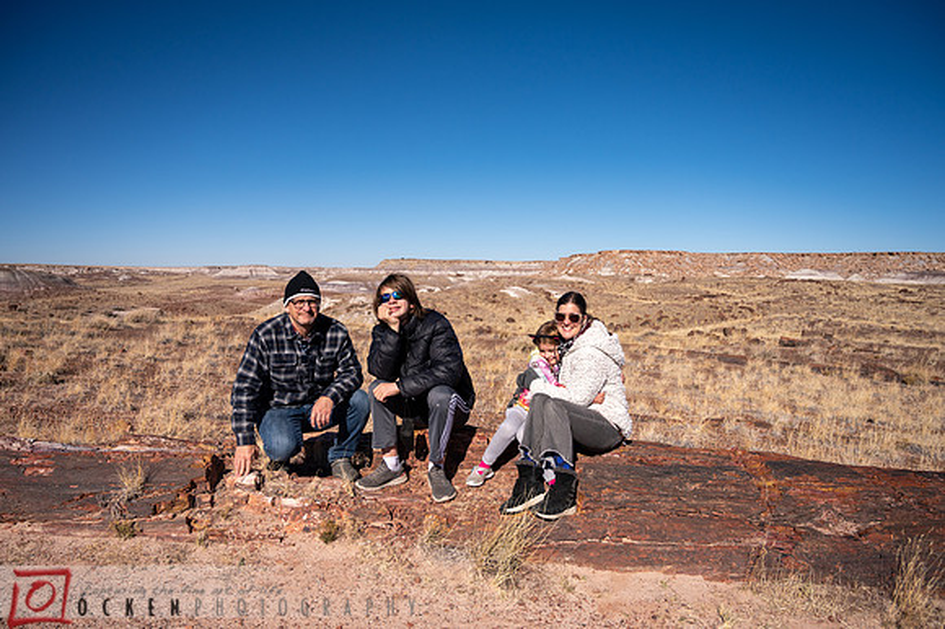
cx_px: 465
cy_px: 315
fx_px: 715
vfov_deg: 47.5
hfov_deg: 66.9
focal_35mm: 27
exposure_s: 1/5000
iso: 200
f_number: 4
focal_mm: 26.5
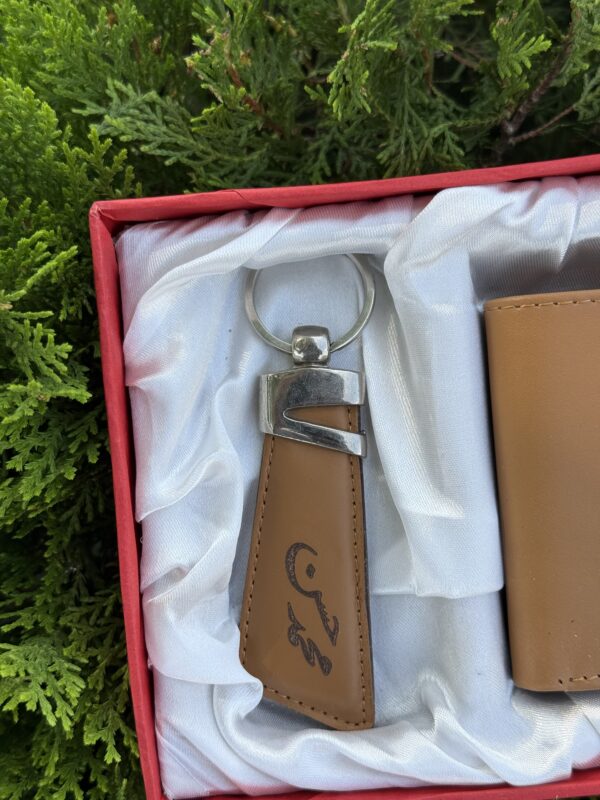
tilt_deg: -71.8
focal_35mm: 48
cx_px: 300
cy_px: 400
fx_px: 1109
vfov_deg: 39.7
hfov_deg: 30.3
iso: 64
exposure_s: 1/1377
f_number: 1.78
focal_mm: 6.76
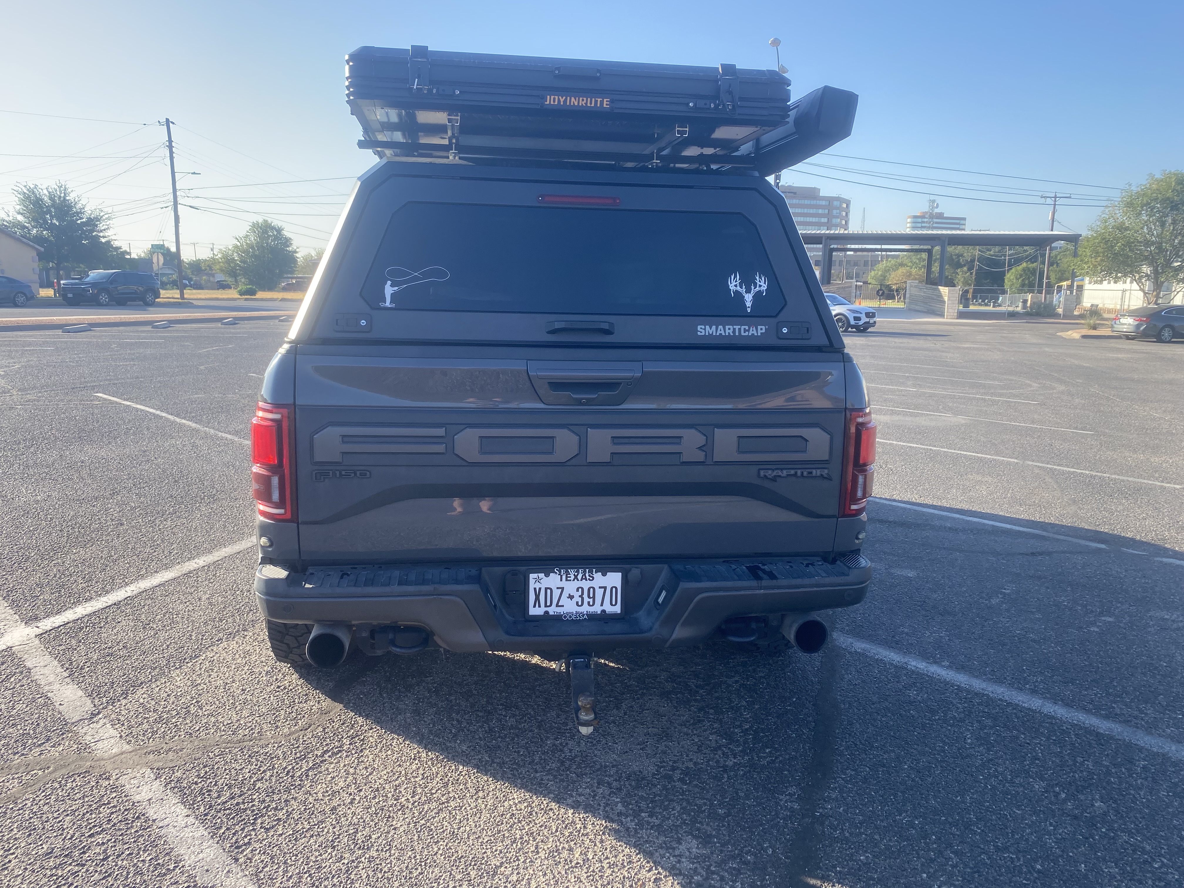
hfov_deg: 67.3
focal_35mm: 26
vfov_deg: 53.1
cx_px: 592
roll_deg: -0.9
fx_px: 889
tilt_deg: -8.9
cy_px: 444
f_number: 1.8
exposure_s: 1/905
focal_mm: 4.25
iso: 32
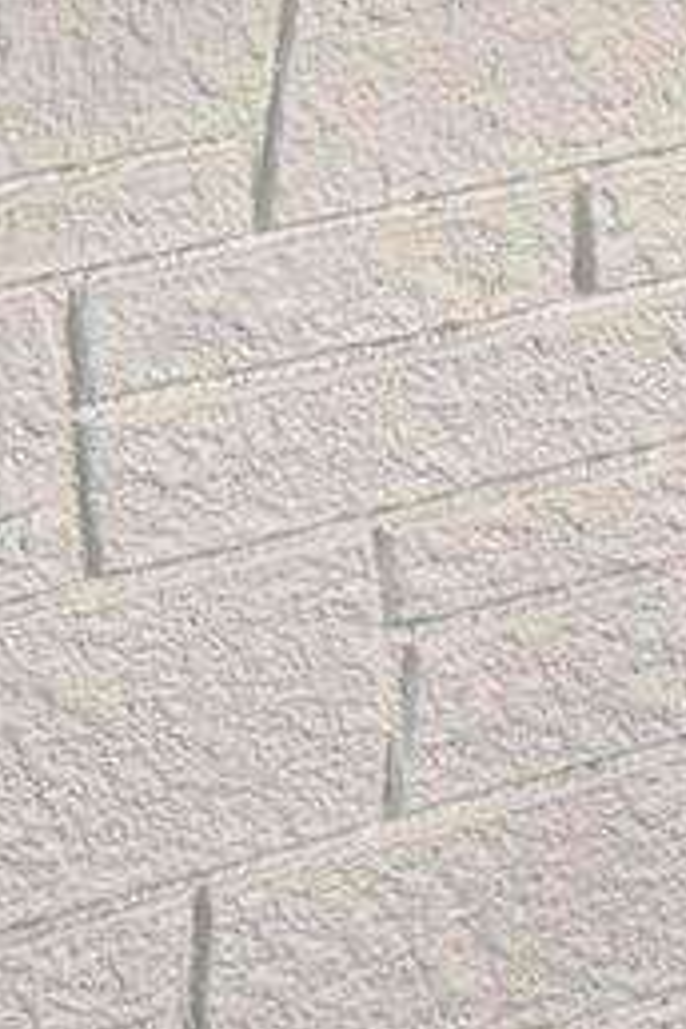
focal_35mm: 155
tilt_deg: -12.4
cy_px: -630
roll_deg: -0.1
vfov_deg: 12.4
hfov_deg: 8.8
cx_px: 124
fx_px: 4430
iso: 250
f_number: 1.78
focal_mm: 6.76
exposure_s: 1/60
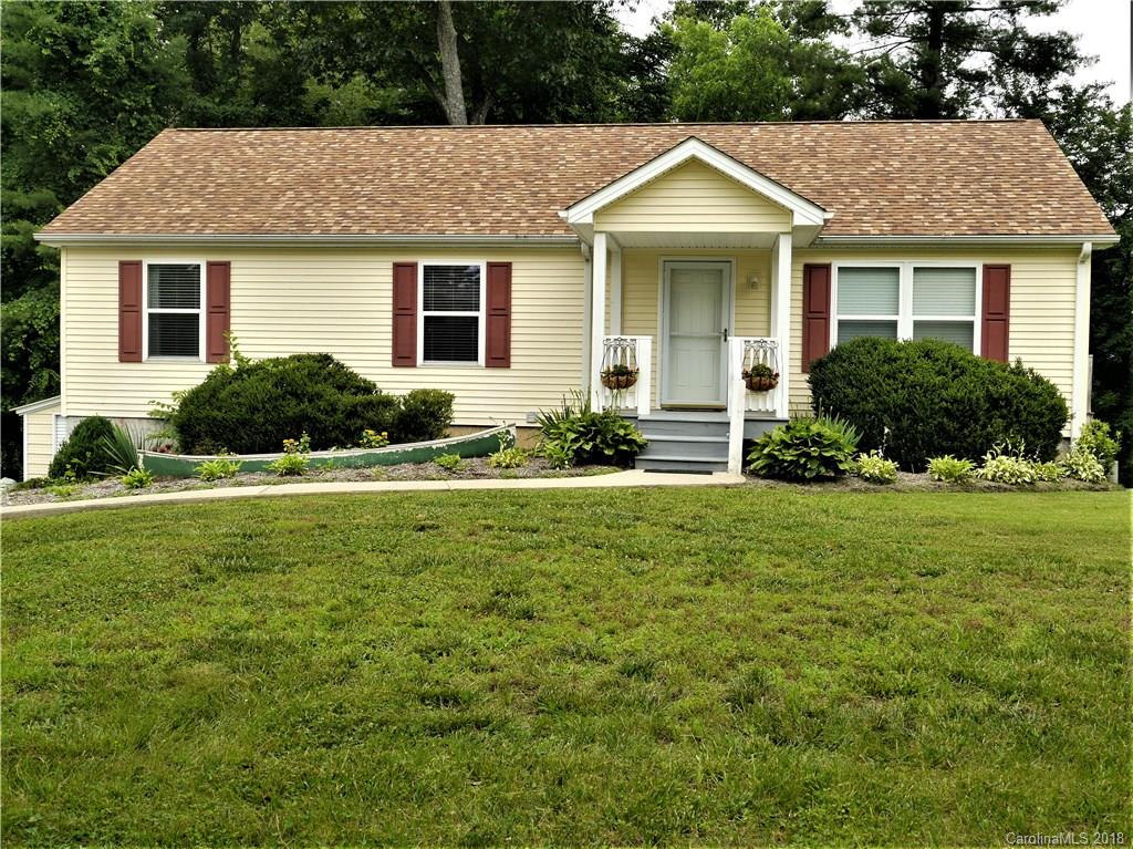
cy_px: 424
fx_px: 1178
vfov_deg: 39.6
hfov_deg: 51.4
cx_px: 566
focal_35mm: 36
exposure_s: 1/250
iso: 200
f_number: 6.3
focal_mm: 18
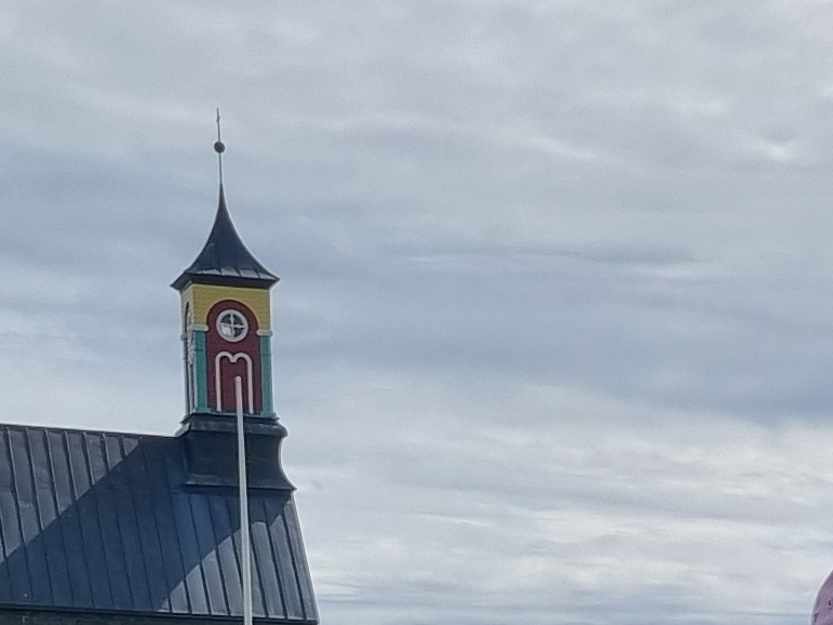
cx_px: 1114
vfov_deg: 10.0
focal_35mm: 136
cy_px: 1286
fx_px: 3272
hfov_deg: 13.9
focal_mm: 5.4
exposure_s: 1/5120
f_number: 1.8
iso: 50
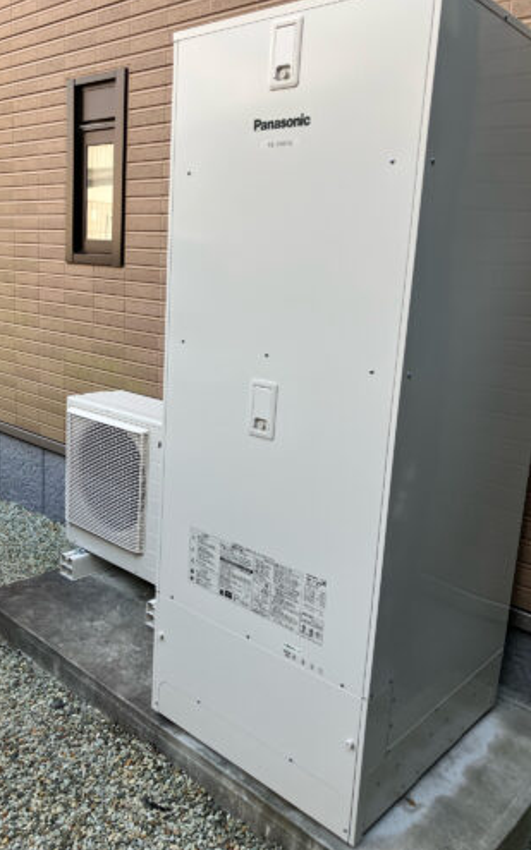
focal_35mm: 30
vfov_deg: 62.9
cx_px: 235
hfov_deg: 41.7
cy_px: 426
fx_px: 695
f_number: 1.8
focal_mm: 3.99
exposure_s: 1/160
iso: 25
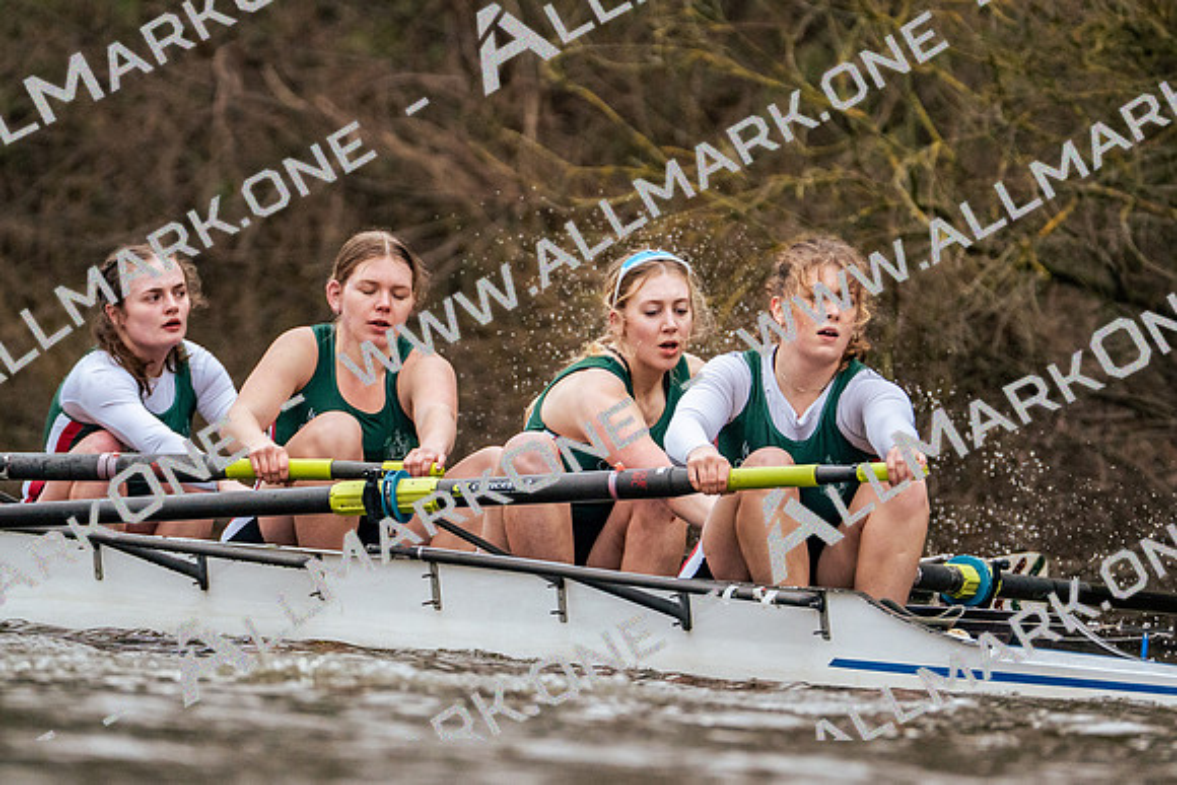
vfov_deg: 1.5
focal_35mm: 900
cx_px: 588
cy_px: 392
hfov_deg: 2.3
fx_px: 29431
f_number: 6.3
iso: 3200
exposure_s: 1/2000
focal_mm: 600
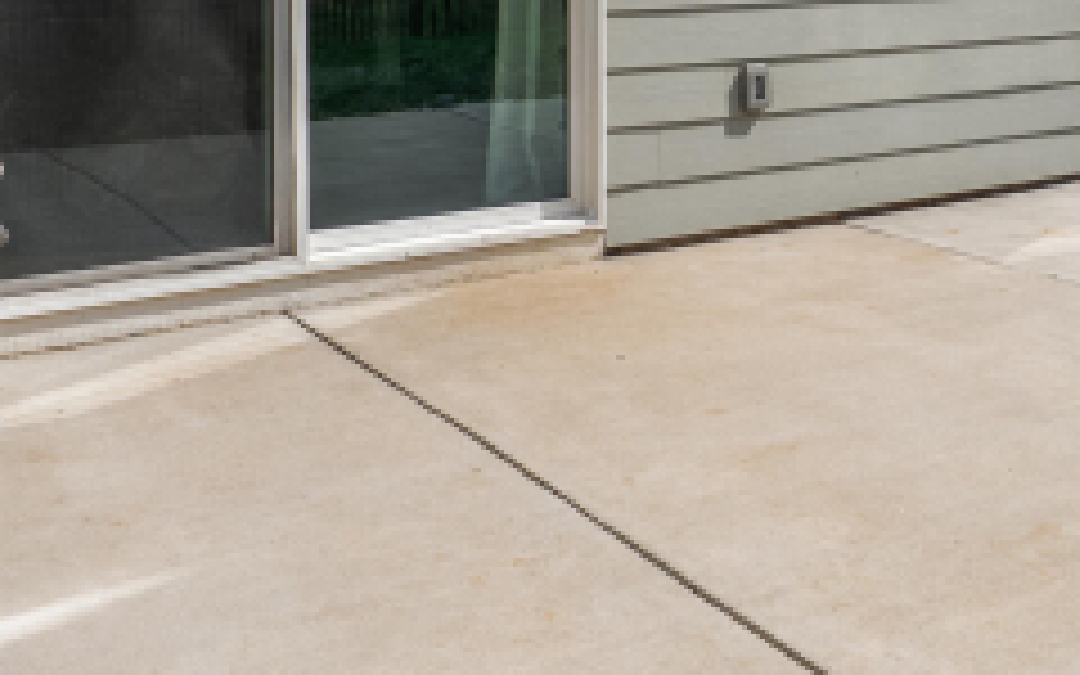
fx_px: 1501
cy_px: -45
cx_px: 871
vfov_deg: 23.9
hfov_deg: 38.1
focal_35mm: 51
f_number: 14
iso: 400
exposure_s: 1/640
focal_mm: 16
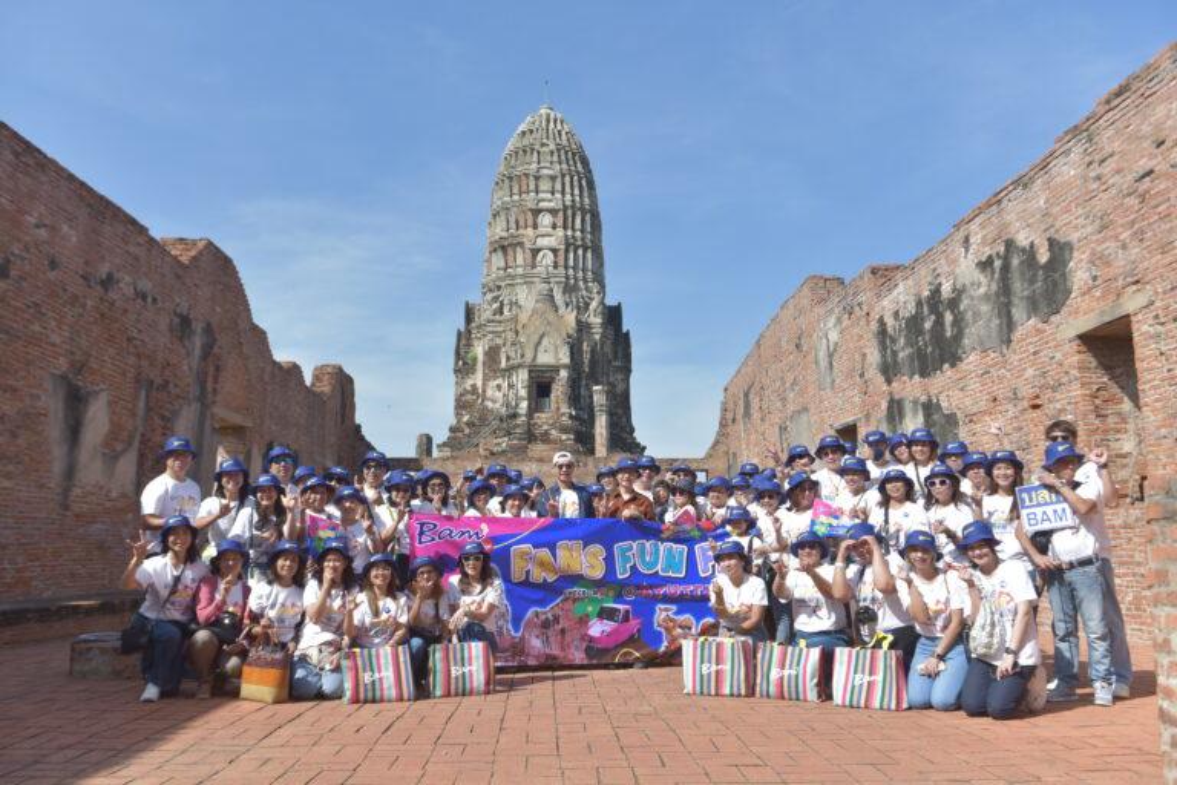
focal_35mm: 31
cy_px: 392
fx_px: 1013
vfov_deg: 42.3
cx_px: 588
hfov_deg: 60.3
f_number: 4.8
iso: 100
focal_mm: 31
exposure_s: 1/500
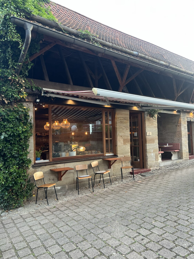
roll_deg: +3.0
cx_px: 97
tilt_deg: +2.5
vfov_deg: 67.3
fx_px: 194
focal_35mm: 26
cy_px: 130
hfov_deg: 53.1
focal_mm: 5.7
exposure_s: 1/121
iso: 100
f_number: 1.5
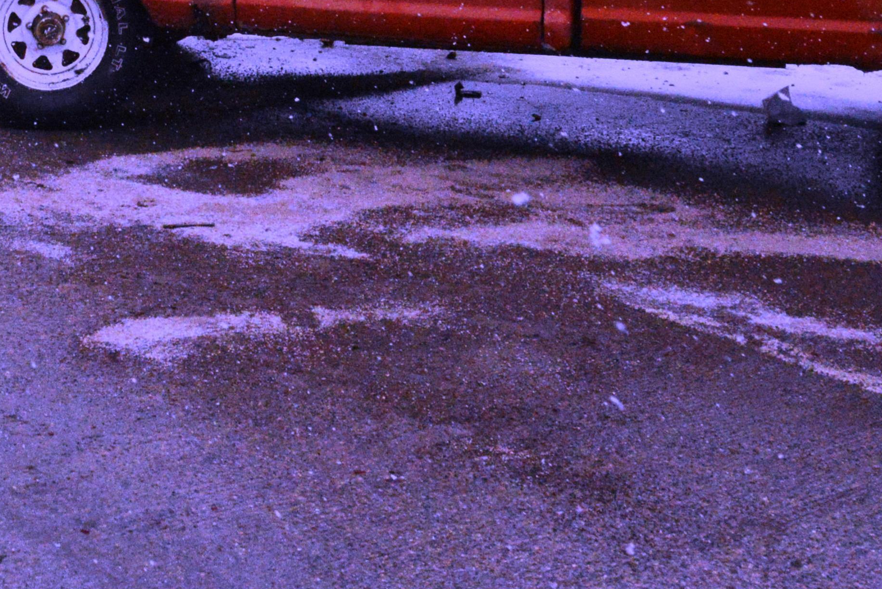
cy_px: -254
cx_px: 50
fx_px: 2328
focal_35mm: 95
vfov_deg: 13.7
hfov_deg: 20.9
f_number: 20
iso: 6400
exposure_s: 1/1600
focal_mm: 29
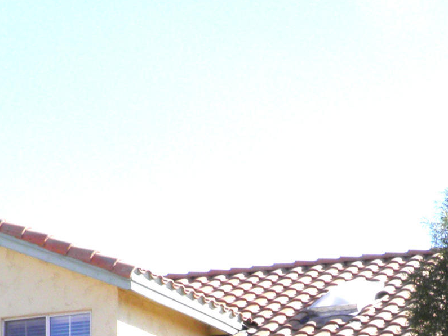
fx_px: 1709
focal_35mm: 132
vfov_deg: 10.9
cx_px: 293
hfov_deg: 14.9
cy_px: 491
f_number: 5.5
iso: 50
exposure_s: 1/200
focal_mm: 6.3
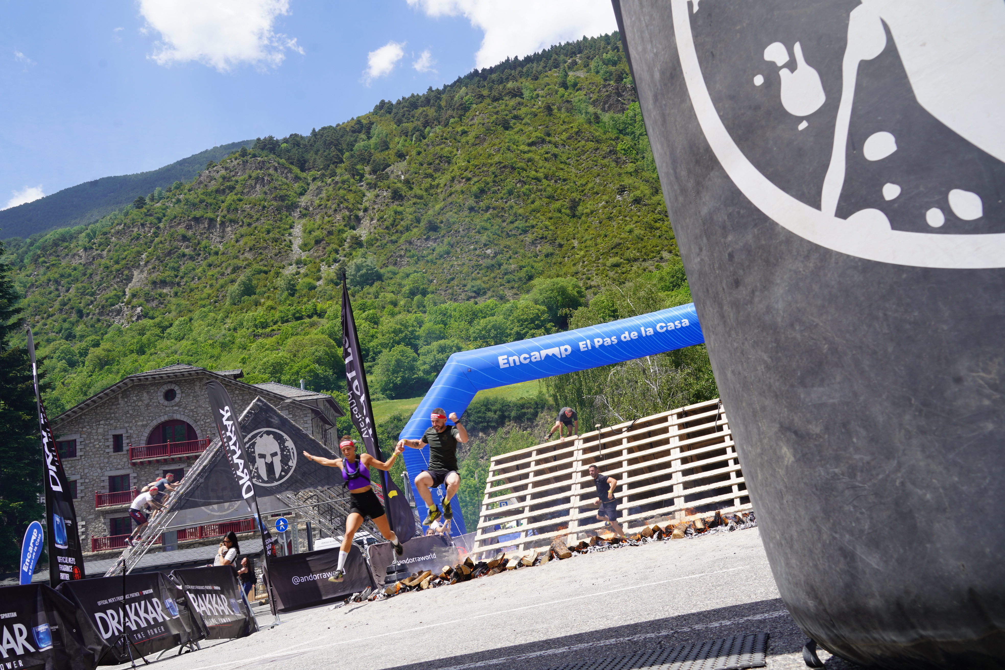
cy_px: 335
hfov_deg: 60.3
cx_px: 502
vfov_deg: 42.3
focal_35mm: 31
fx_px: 865
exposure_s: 1/125
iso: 100
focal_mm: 31
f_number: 9
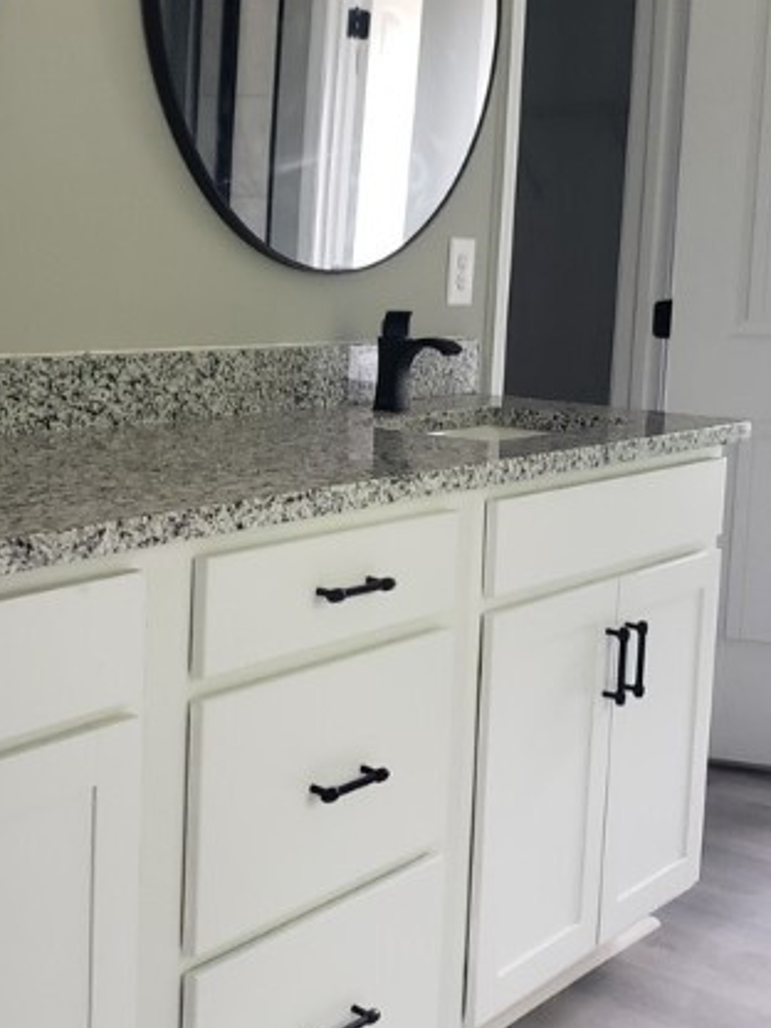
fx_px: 1425
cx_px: 257
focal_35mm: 48
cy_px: 450
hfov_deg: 30.0
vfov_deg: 39.6
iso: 250
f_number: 2.4
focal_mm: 4.3
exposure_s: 1/29
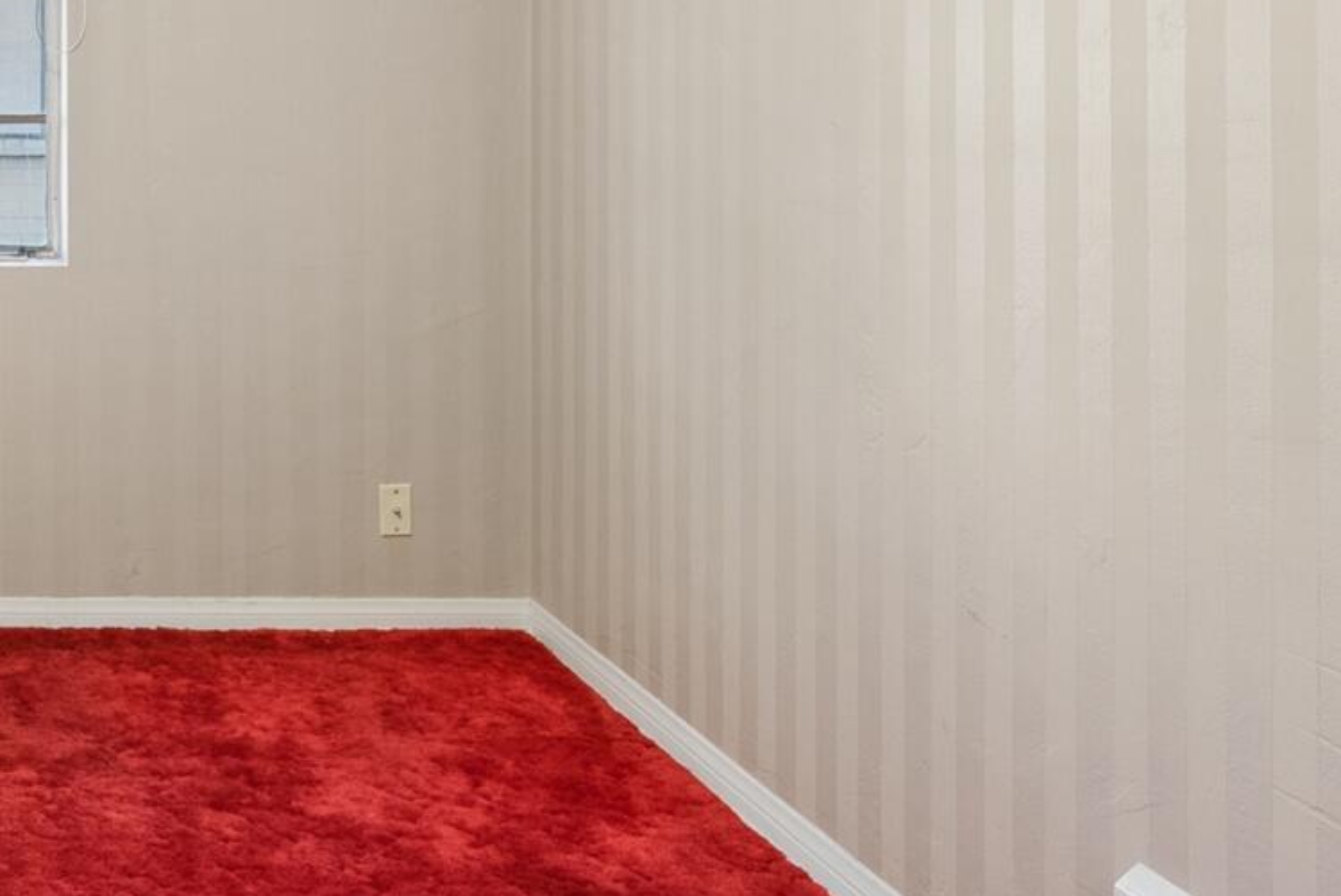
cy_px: 48
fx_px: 1491
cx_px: -139
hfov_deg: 39.5
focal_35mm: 40
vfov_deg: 31.5
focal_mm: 12
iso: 400
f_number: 8
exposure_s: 1/6
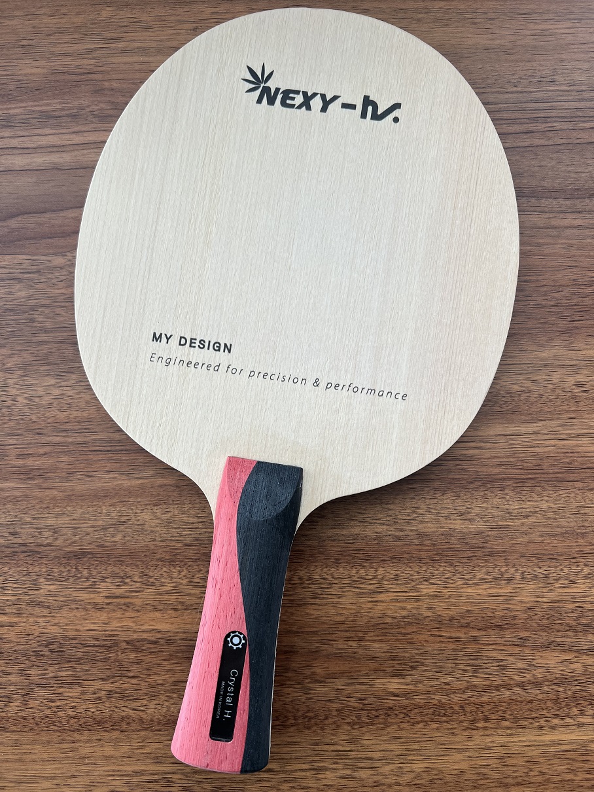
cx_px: 297
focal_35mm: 26
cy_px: 396
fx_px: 595
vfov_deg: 67.3
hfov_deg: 53.1
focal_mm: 5.7
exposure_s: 1/121
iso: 100
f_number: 1.5
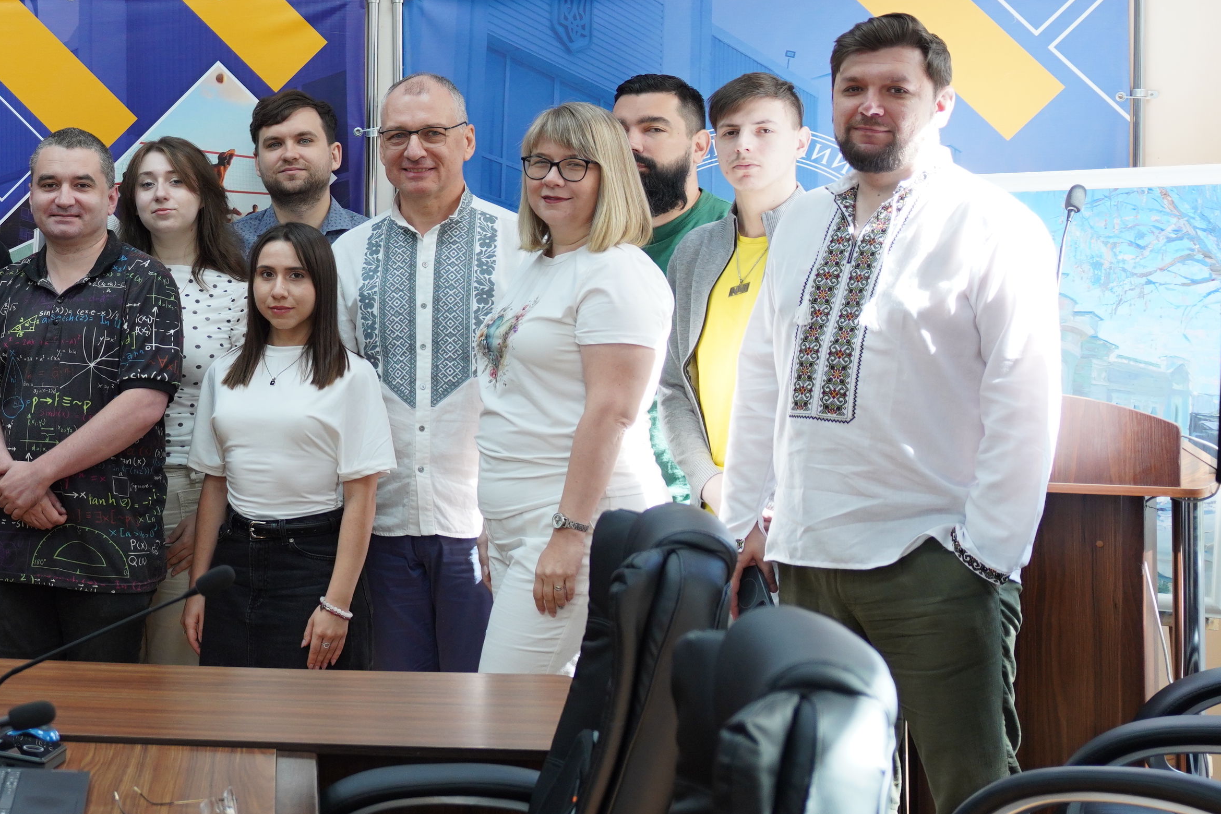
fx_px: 2984
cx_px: -356
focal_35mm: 88
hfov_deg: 21.0
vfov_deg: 15.5
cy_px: 308
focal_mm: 33
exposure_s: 1/160
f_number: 2.8
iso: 400
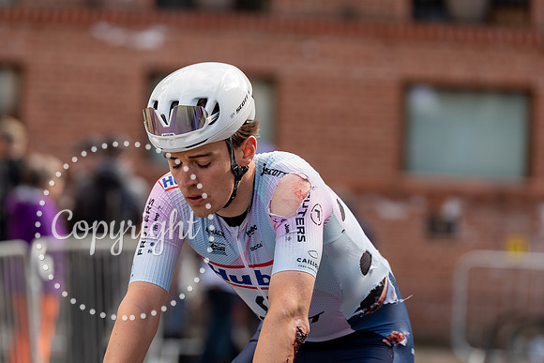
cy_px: 182
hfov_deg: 10.3
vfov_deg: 6.9
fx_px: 3023
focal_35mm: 200
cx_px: 272
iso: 400
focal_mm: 200
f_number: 4
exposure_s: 1/1000
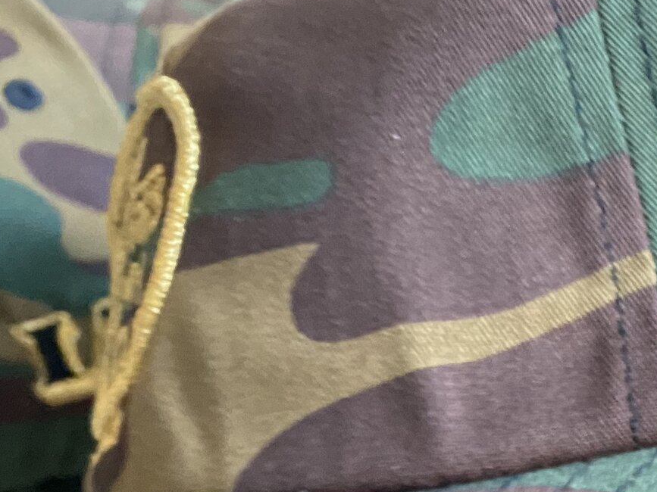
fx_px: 1423
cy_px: 674
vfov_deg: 18.1
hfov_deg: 23.2
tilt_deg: -32.7
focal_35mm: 75
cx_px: 838
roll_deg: +2.5
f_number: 1.8
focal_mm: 4.25
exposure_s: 1/60
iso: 320
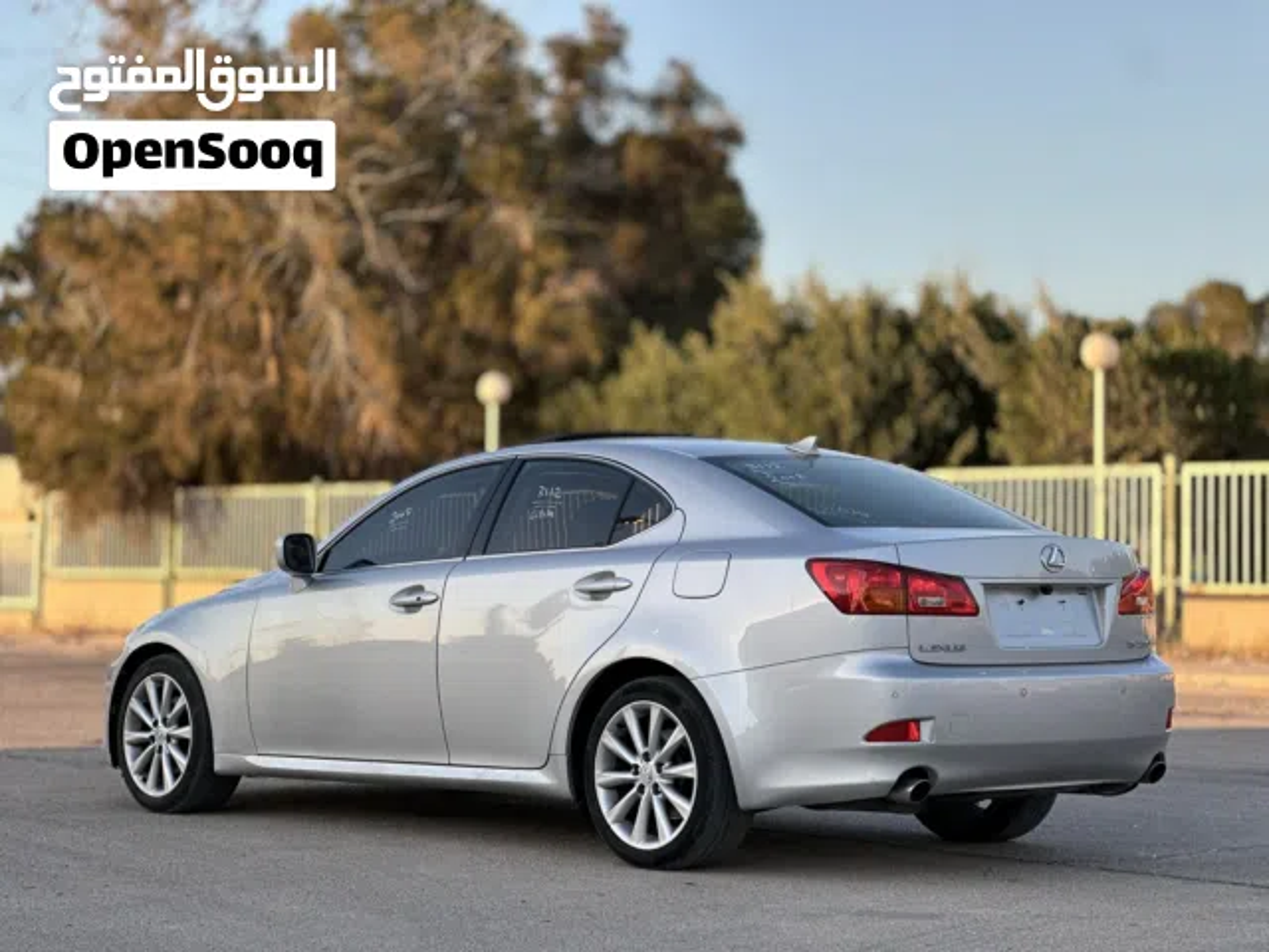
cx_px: 634
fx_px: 2823
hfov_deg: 25.3
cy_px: 476
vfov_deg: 19.1
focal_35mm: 77
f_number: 2.8
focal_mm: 9
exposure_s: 1/121
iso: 32
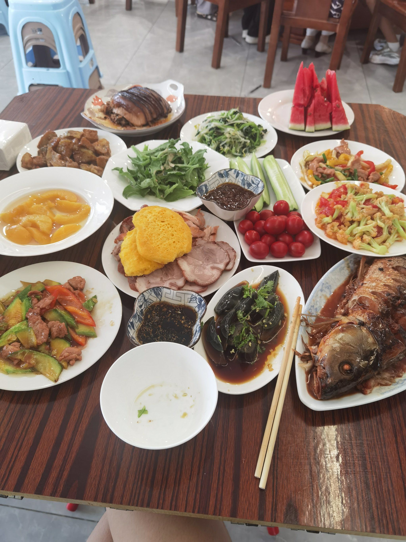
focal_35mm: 27
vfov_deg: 65.3
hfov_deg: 51.4
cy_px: 271
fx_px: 422
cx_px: 203
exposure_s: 1/50
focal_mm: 6.71
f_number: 1.9
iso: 200
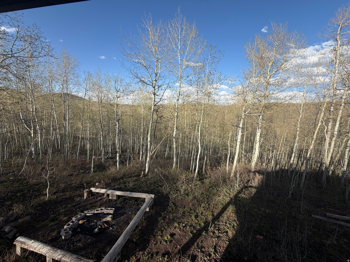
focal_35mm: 14
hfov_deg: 102.1
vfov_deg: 85.7
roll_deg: -3.1
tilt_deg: -8.1
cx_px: 175
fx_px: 142
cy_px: 131
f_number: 2.2
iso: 25
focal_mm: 2.22
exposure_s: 1/770
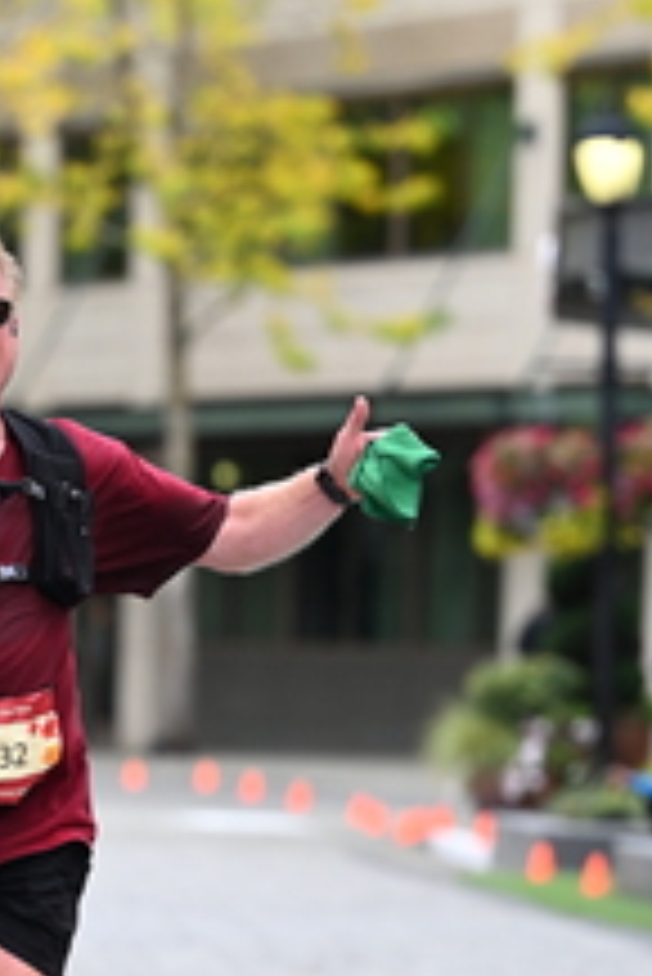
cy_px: 585
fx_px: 8245
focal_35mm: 304
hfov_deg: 4.5
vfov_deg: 6.8
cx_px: 101
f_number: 2.8
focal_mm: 120
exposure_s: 1/2000
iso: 640
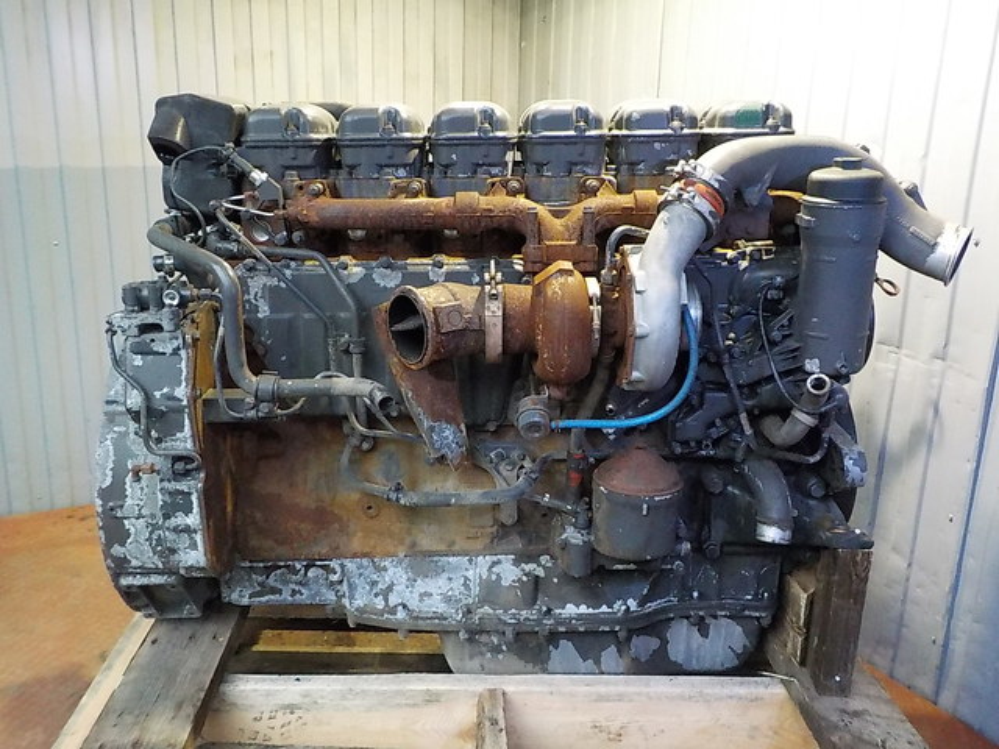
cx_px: 500
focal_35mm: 30
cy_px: 374
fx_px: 866
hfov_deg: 60.0
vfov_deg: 46.8
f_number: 3.3
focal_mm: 4.1
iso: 800
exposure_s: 1/30
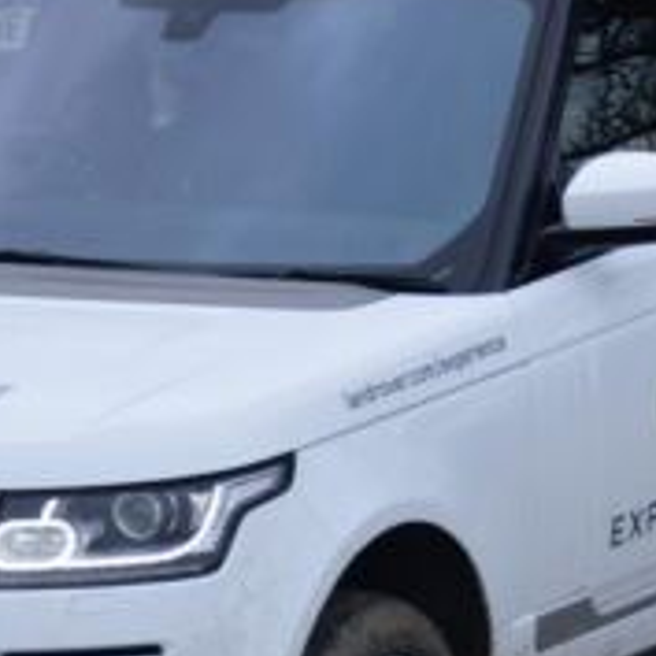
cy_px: 510
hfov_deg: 4.0
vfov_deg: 4.0
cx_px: 159
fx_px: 9359
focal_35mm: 437
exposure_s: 1/125
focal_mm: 95
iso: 200
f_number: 5.6
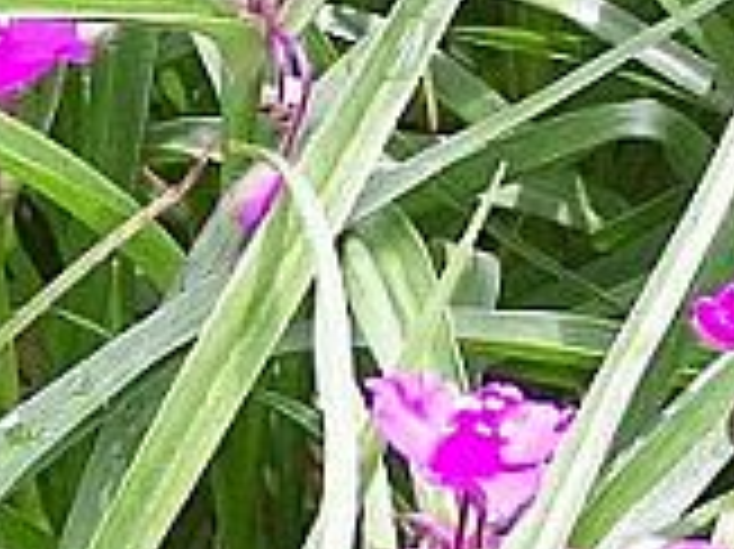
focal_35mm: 468
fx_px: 9916
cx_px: 149
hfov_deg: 4.2
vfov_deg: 3.2
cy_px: 842
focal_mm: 19.4
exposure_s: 1/250
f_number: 3.2
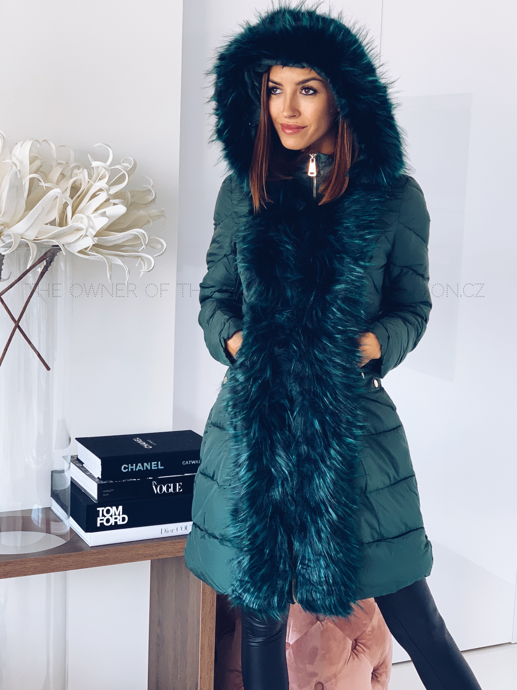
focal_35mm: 52
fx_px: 1036
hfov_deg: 28.0
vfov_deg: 36.8
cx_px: 258
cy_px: 345
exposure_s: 1/50
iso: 100
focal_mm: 6
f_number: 2.4
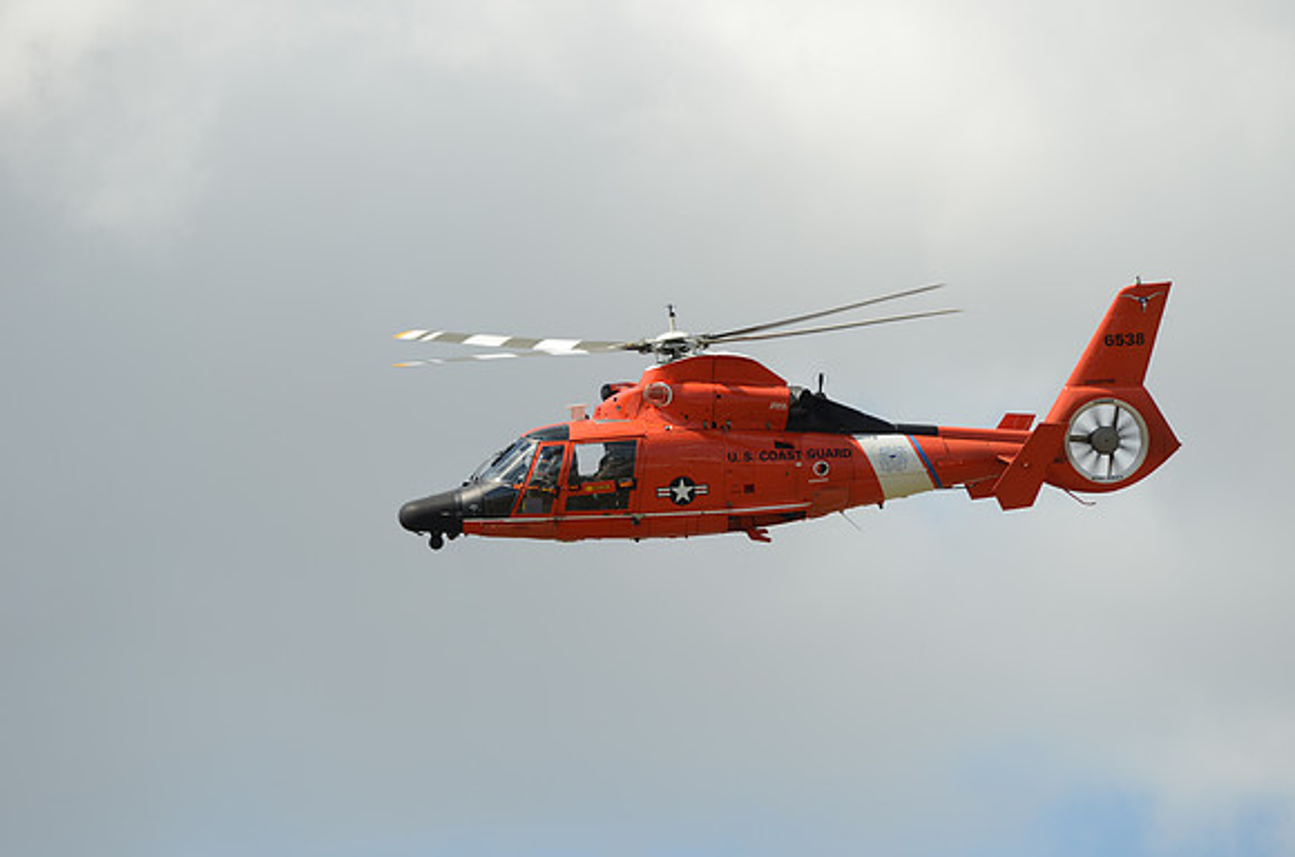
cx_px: 648
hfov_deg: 6.9
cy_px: 428
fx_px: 10768
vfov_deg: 4.6
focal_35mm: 300
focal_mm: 200
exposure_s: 1/1000
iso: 100
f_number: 4.5
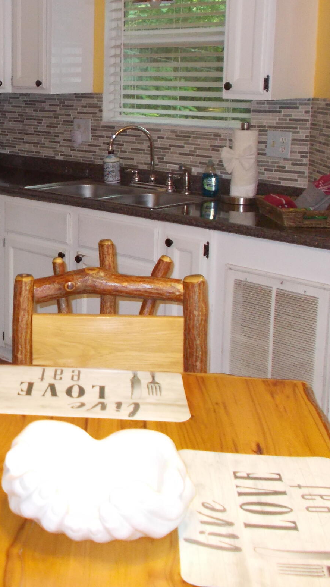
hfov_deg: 21.2
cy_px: 198
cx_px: -27
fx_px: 840
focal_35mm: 54
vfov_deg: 38.1
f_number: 3.2
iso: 250
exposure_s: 1/25
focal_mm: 4.6
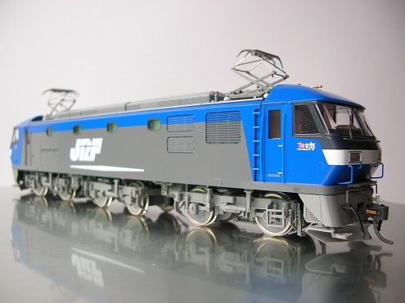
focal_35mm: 35
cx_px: 202
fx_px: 409
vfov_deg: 40.7
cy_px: 152
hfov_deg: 52.6
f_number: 2.8
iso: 50
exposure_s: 1/45.4
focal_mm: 5.8
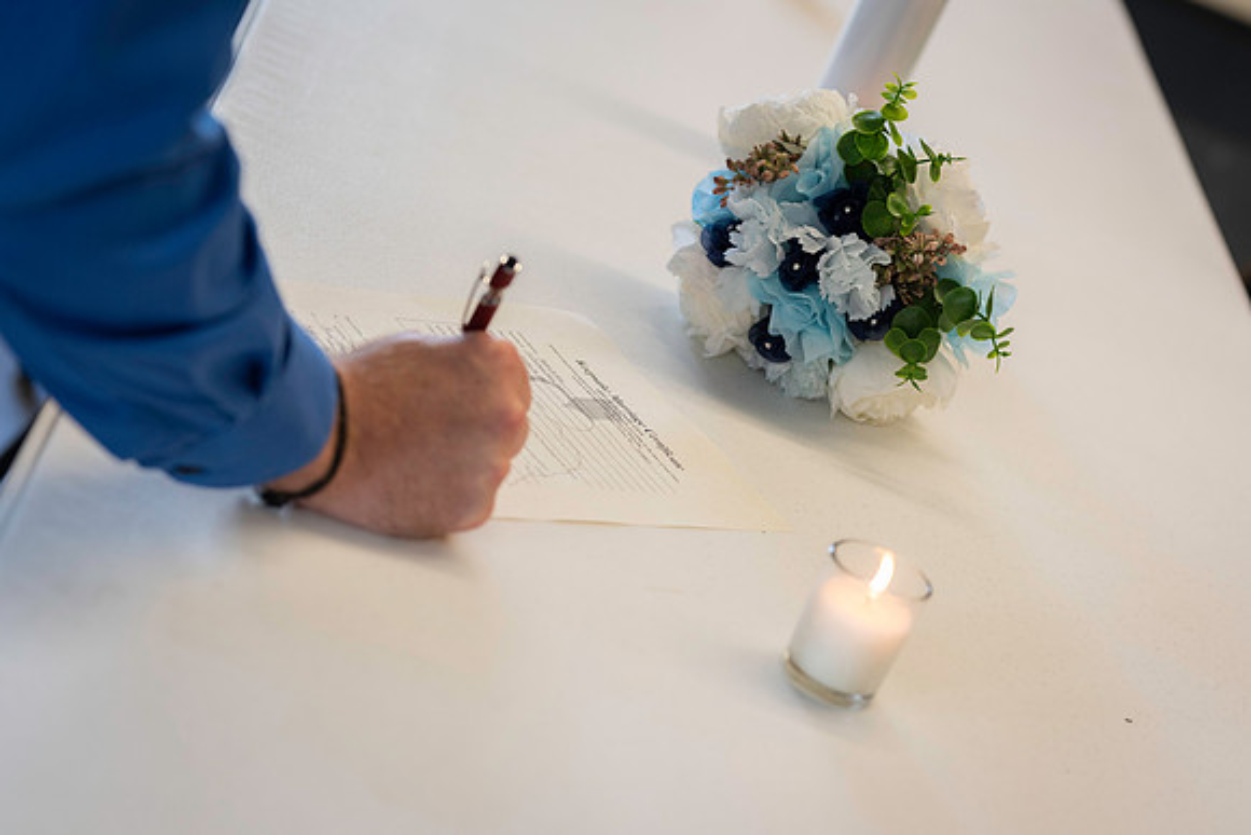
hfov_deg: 23.9
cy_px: 418
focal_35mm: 85
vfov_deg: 16.1
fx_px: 2954
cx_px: 626
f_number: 3.5
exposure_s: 1/125
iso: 640
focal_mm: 85
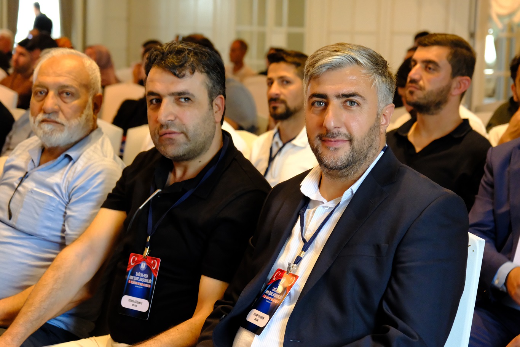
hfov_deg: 25.7
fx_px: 1141
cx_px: 260
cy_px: 174
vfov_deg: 17.3
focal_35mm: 79
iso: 6400
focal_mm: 52.4
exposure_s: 1/100
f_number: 4
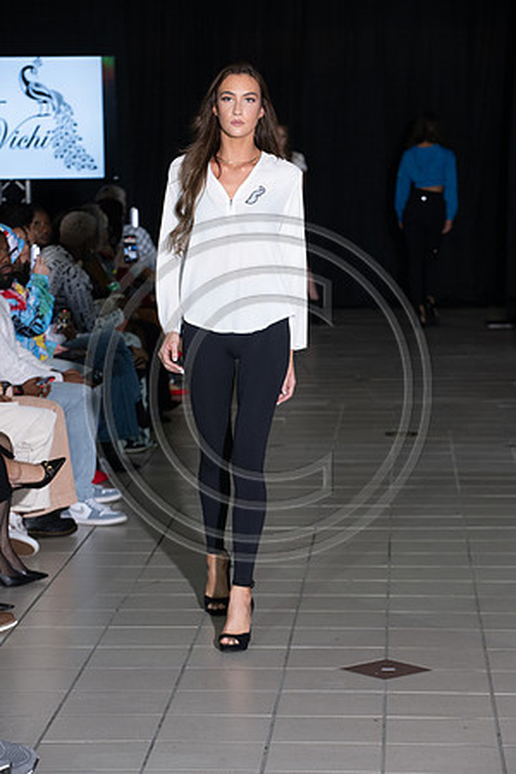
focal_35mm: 116
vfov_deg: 17.6
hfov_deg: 11.8
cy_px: 387
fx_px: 2494
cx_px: 258
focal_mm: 116
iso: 1250
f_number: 6.3
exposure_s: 1/160
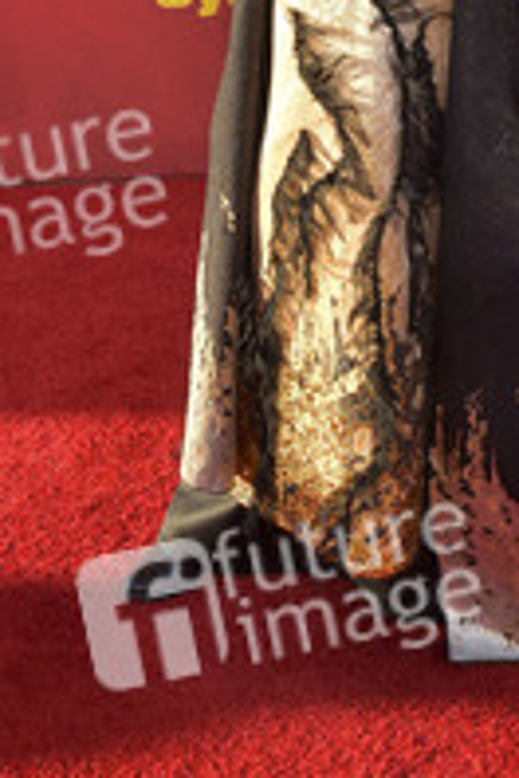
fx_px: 1838
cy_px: 8
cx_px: 395
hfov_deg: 16.0
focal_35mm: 85
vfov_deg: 23.0
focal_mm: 42
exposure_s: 1/1250
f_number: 6.3
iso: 1250
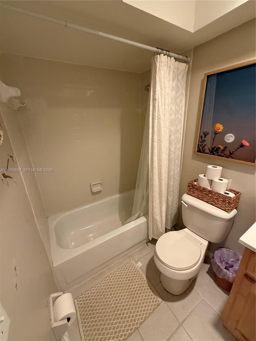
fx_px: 138
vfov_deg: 102.1
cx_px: 128
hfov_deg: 85.7
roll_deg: +1.7
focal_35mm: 14
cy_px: 170
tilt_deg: -19.2
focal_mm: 2.22
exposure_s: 1/60
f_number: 2.2
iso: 400
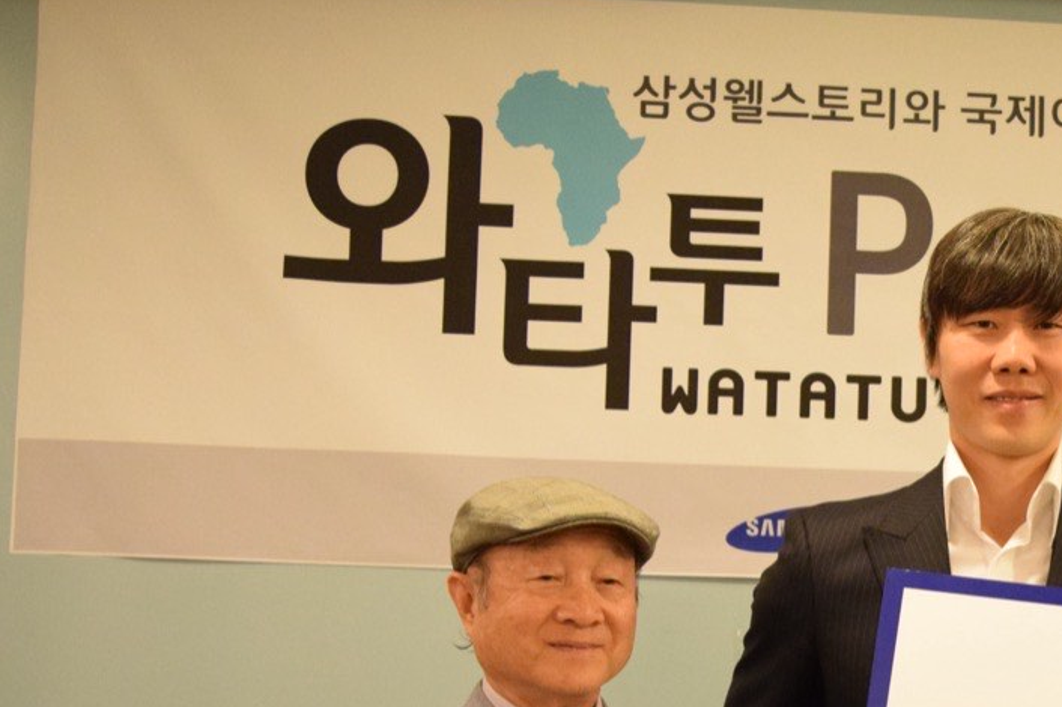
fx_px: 2005
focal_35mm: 68
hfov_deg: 28.1
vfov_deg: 19.6
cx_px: 1035
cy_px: 644
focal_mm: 20
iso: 2500
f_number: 3.8
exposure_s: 1/60
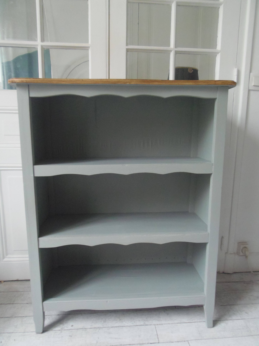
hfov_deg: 56.8
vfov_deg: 71.6
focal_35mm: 24
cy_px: 173
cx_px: 130
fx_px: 239
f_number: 2.9
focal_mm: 4.3
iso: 400
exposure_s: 1/20
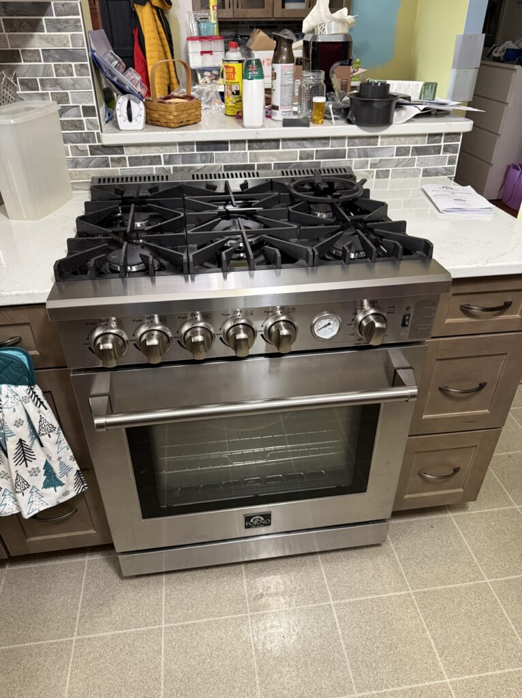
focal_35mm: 24
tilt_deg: -33.8
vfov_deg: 71.6
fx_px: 483
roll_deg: +0.2
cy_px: 349
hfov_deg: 56.7
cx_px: 261
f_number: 1.78
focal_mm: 6.76
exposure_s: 1/60
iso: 400
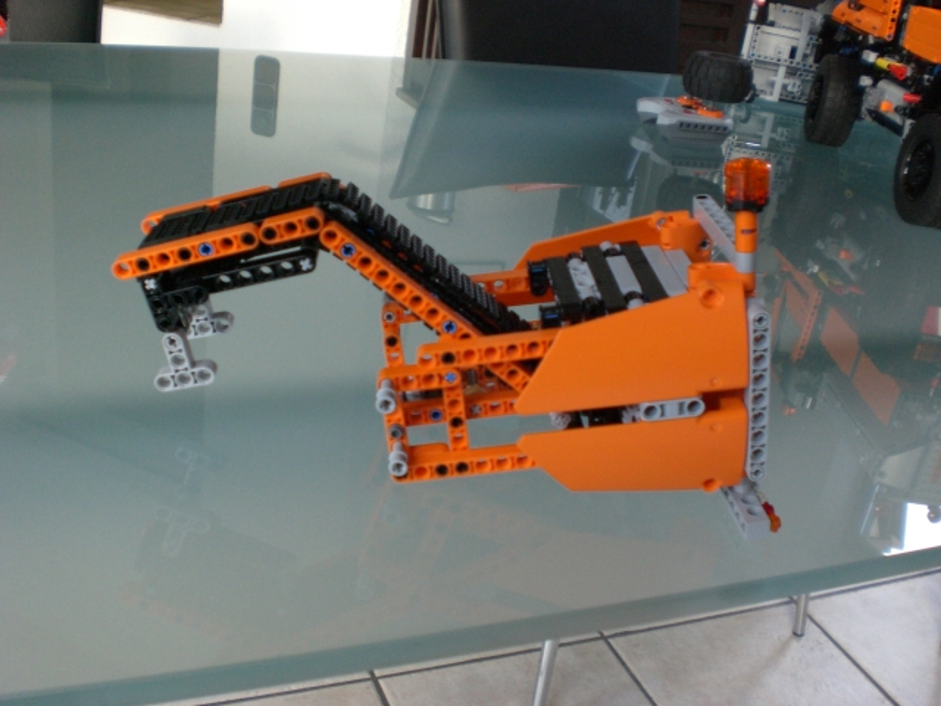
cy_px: 353
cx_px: 470
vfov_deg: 37.7
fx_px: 1033
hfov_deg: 49.0
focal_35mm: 38
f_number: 3.1
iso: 200
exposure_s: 1/60
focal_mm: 6.3
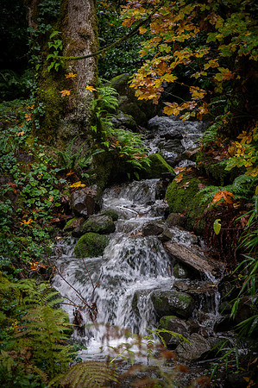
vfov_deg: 28.9
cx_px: 129
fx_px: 754
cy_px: 194
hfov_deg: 19.4
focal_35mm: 70
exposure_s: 1/80
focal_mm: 70
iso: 800
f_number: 5.6
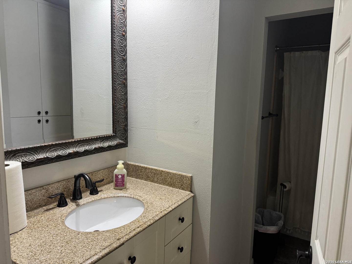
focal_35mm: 24
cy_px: 132
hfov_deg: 71.6
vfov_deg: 56.8
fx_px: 244
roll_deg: -1.6
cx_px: 176
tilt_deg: -7.1
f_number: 1.78
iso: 200
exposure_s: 1/60
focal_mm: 6.76
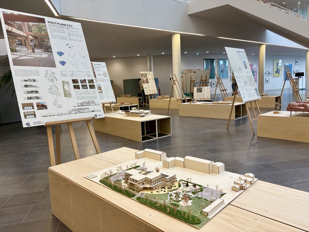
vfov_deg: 53.1
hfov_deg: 67.3
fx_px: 232
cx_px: 154
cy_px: 116
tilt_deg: -7.3
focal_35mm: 26
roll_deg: +3.4
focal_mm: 5.96
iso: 80
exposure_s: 1/100
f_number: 1.6
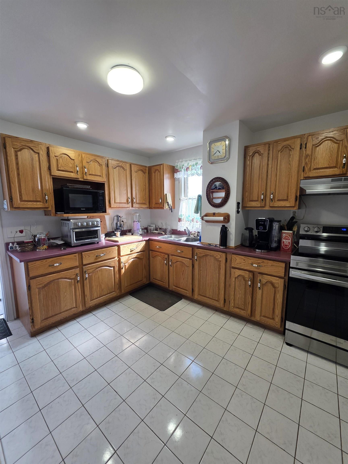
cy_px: 232
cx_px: 174
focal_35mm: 13
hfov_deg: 89.9
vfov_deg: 106.2
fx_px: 174
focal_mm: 2.2
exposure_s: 1/120
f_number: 1.9
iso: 64
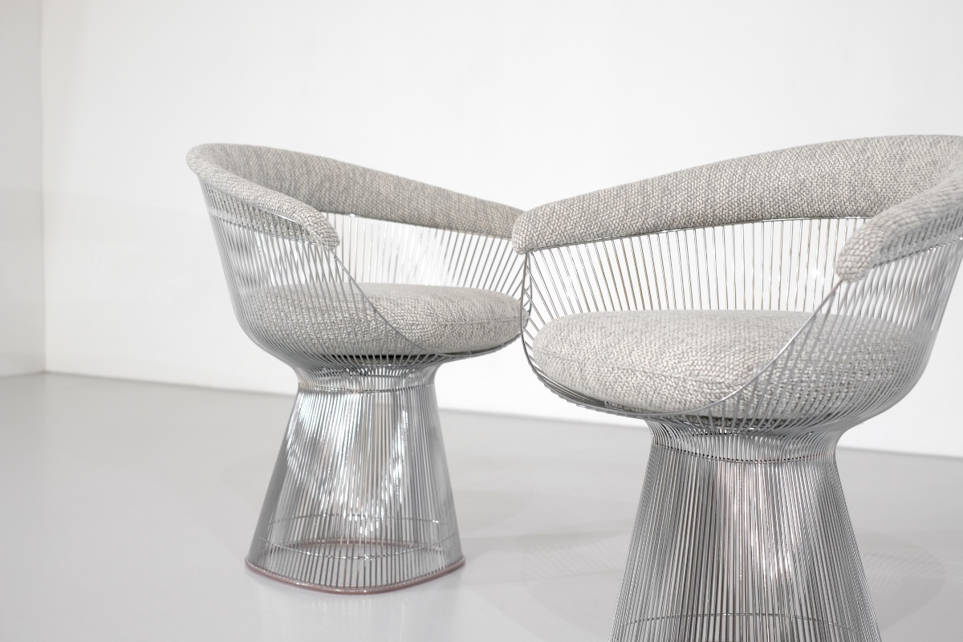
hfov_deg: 37.5
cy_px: 321
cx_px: 482
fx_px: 1418
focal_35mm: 53
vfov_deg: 25.5
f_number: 3.6
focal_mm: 35
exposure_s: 1/200
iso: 800
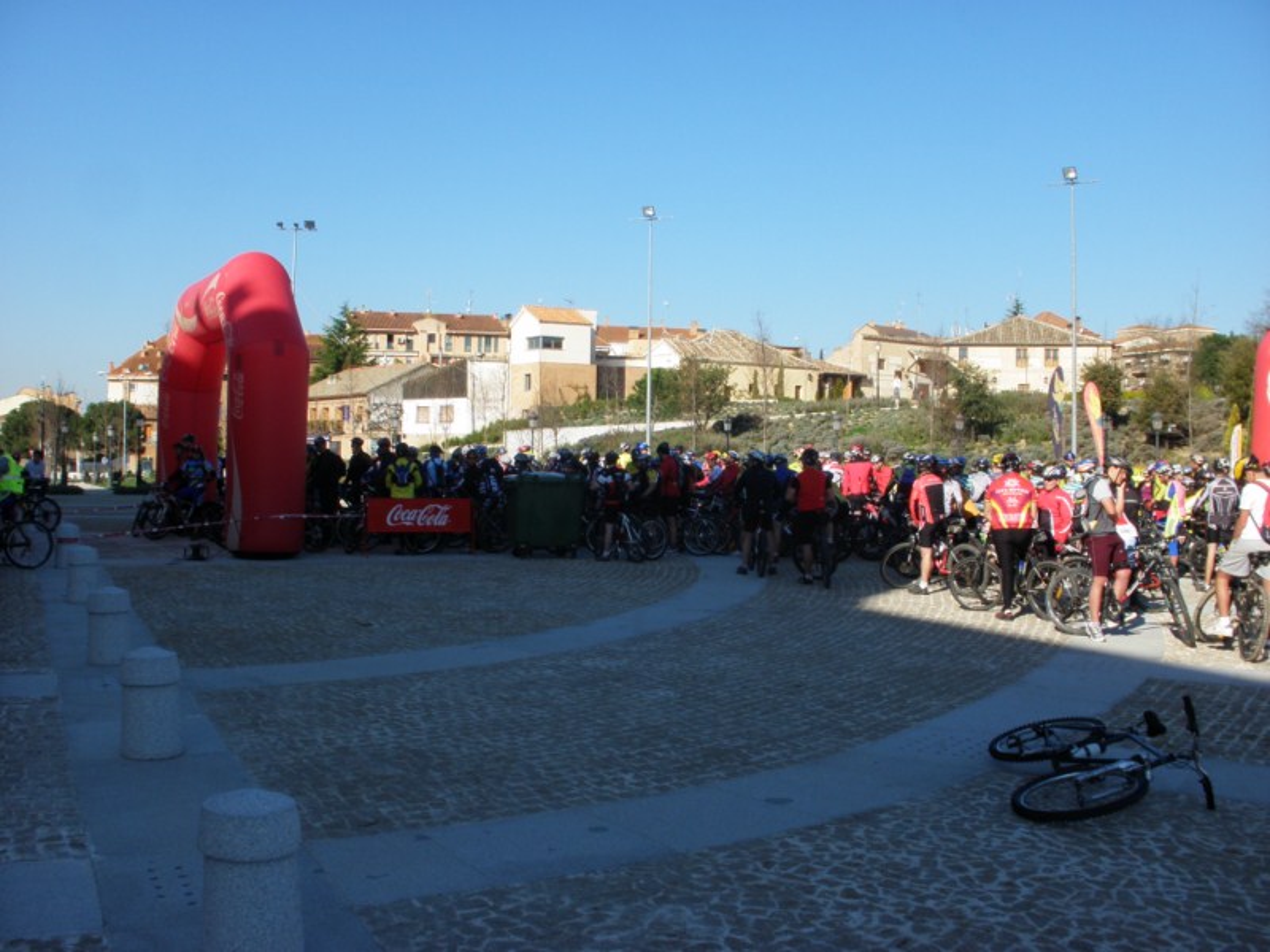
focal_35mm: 36
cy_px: 476
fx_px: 1321
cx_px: 635
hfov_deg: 51.4
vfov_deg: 39.7
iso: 64
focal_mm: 6.3
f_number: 5.6
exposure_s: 1/250
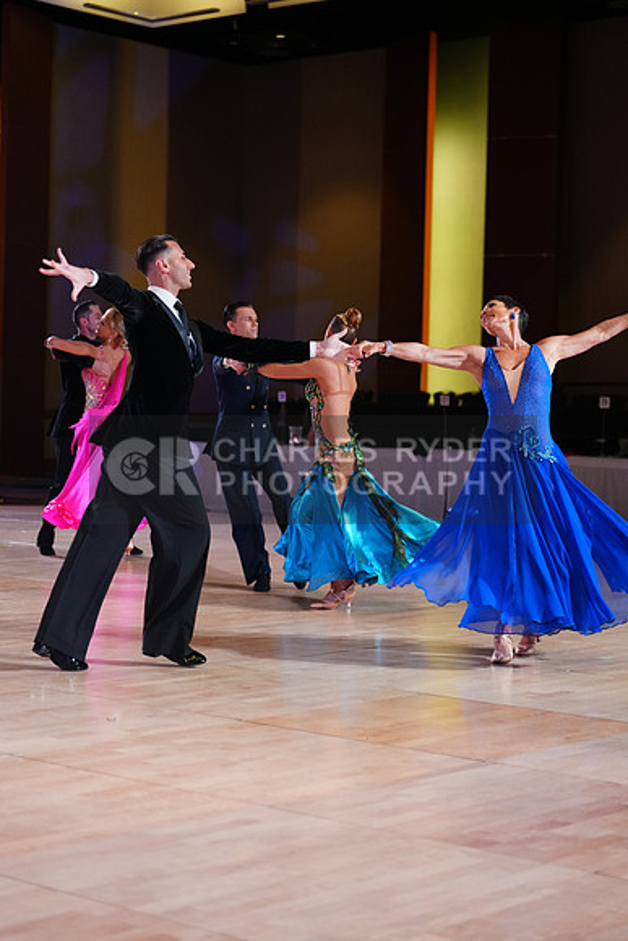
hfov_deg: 19.5
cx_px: 314
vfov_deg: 28.8
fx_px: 1830
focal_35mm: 70
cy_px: 470
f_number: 2.8
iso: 2000
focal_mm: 70
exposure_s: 1/400
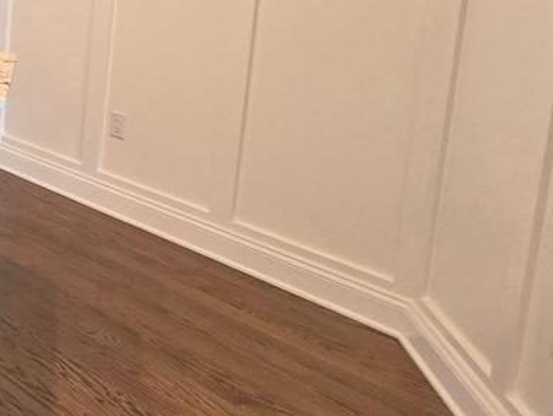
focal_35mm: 49
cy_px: 41
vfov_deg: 28.5
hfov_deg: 24.3
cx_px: -373
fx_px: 783
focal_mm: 2.2
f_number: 1.9
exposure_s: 1/120
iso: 250
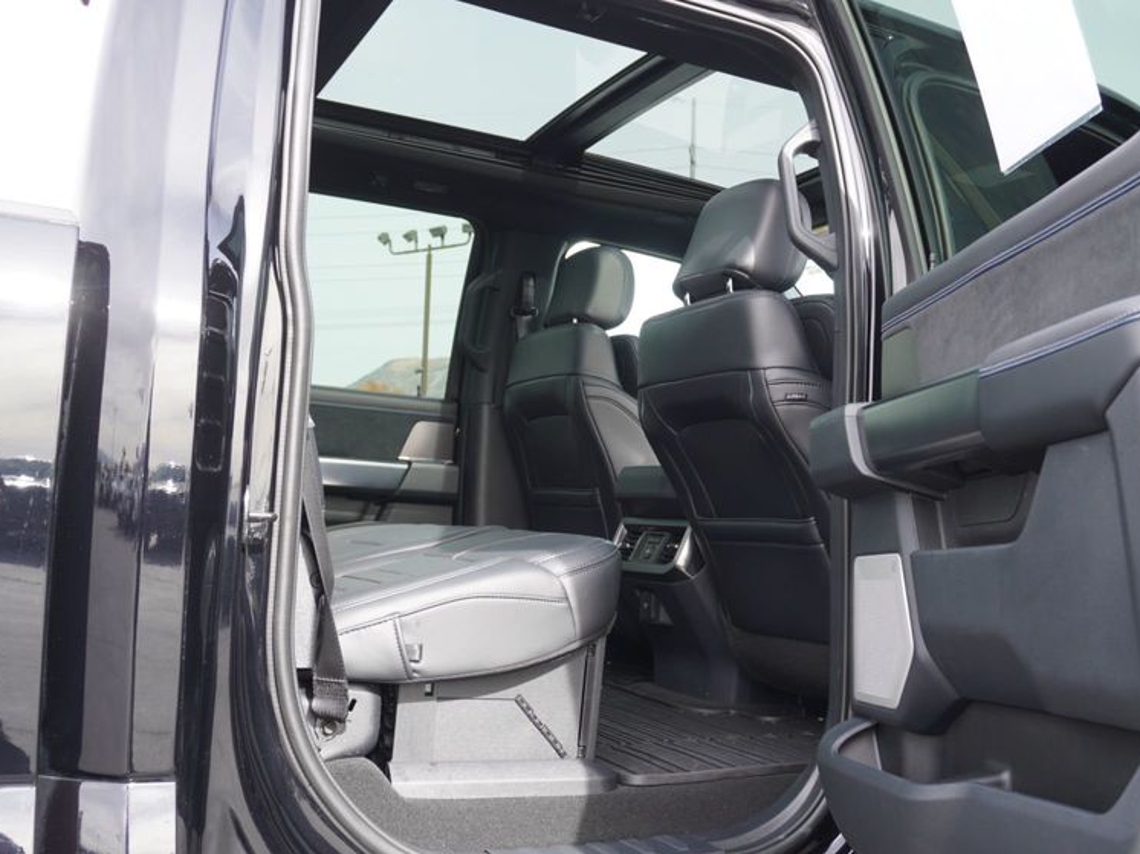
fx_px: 1240
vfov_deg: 38.0
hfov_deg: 48.9
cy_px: 425
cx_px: 711
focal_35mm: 38
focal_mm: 19
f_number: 4.5
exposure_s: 1/80
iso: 100
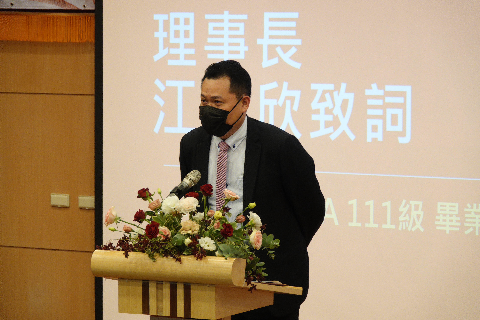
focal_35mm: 170
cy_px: 160
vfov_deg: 8.1
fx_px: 2266
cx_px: 240
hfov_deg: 12.1
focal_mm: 62.39
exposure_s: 1/60
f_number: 4
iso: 1000
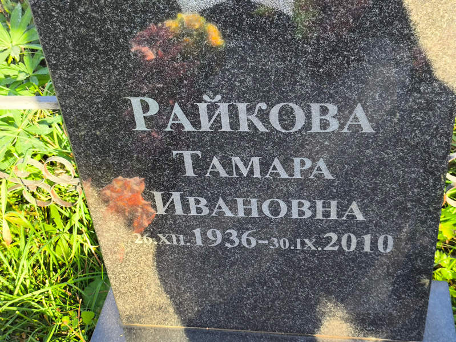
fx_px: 659
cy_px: 171
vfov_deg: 29.1
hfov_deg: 38.2
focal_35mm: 50
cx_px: 228
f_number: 1.7
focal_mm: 4.71
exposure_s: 1/180
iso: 50
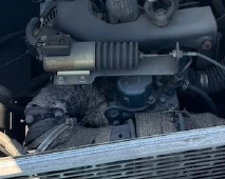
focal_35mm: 88
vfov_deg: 16.8
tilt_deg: -47.7
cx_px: 169
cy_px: -24
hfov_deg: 21.6
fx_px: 585
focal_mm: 6.76
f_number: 1.78
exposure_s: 1/506
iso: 80
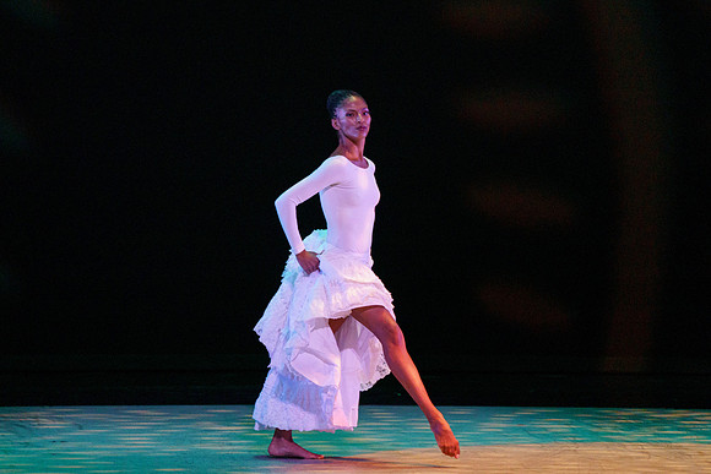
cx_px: 319
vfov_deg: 3.1
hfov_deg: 4.7
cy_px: 210
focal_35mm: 441
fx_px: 8703
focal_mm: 376
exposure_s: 1/400
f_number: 6.3
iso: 5000
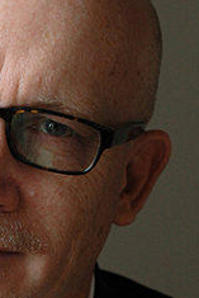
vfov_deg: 8.9
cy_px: 260
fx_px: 1904
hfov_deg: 6.0
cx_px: -13
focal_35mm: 230
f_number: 5.6
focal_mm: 60
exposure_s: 1/100
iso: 400
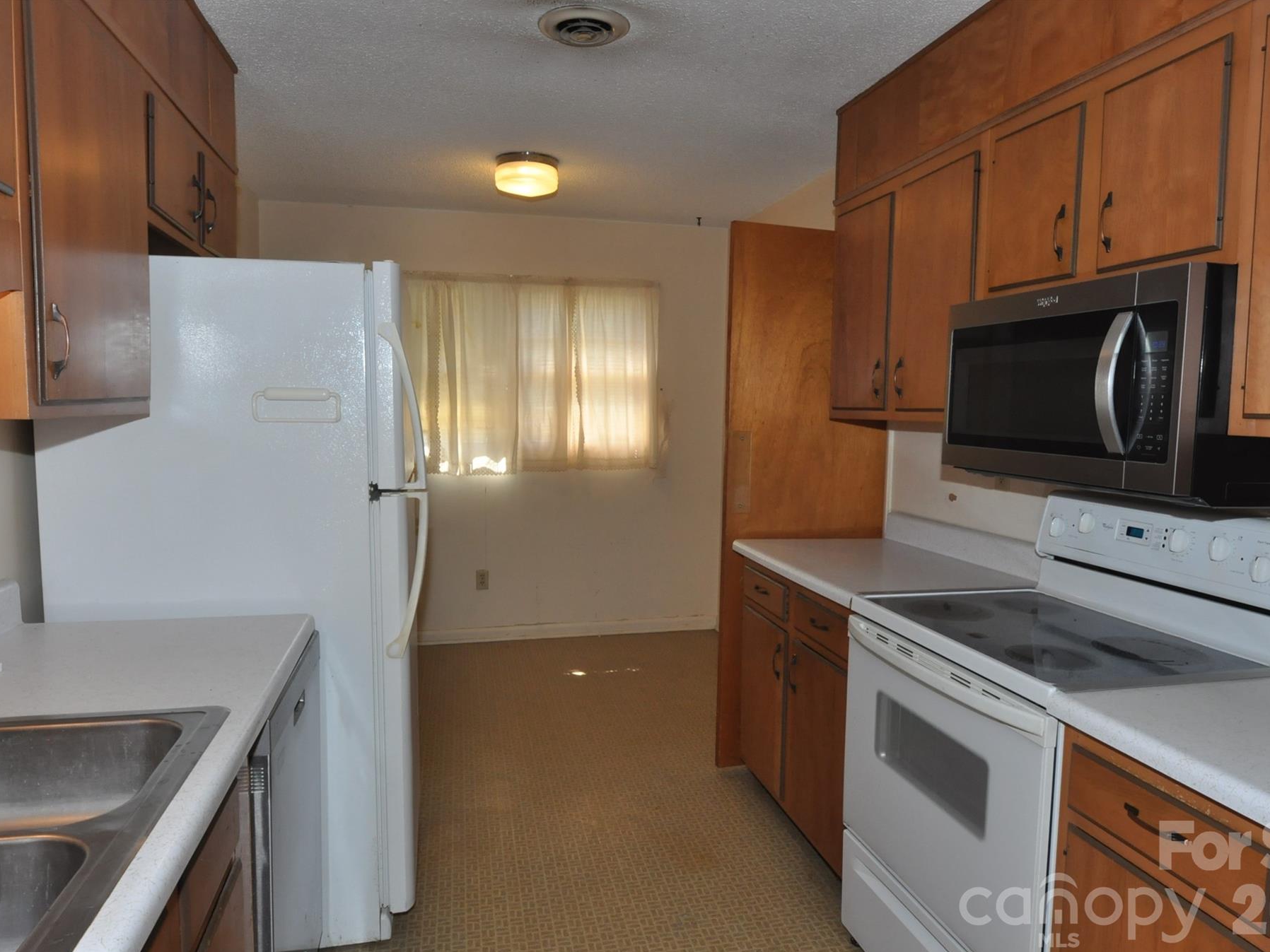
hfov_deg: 73.9
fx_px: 844
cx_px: 660
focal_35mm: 23
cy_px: 479
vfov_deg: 58.9
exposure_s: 1/60
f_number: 5.6
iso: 800
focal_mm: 14
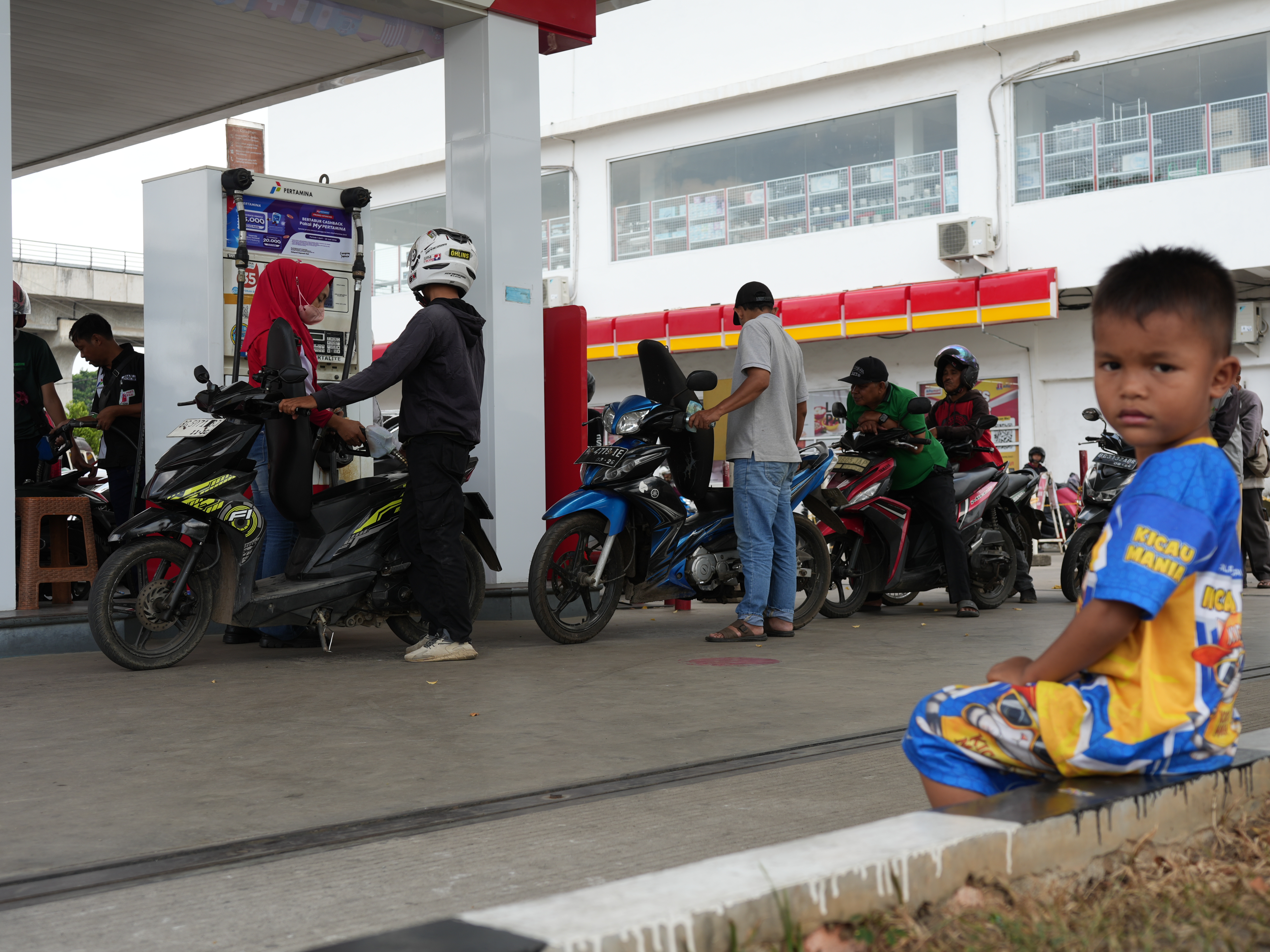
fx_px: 1651
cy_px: 468
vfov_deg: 32.2
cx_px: 706
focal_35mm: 45
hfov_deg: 42.0
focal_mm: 40
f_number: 5.6
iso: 100
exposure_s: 1/160
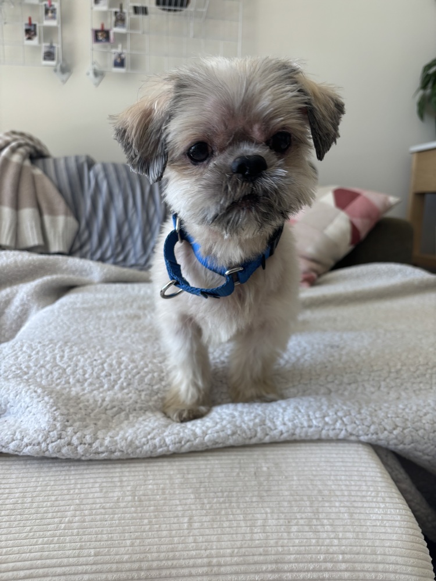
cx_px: 218
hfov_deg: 53.1
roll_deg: -2.3
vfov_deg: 67.3
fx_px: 437
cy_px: 290
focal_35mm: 26
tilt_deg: -15.2
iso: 40
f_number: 1.6
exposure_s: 1/121
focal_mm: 5.96
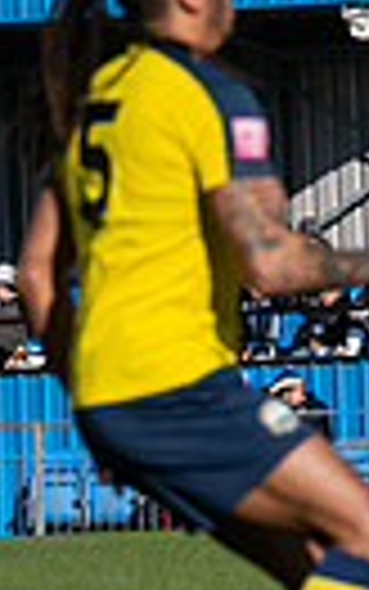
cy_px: -25
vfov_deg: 3.3
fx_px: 10174
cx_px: 809
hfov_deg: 2.1
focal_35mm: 633
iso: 400
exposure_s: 1/12800
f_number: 4
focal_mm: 91
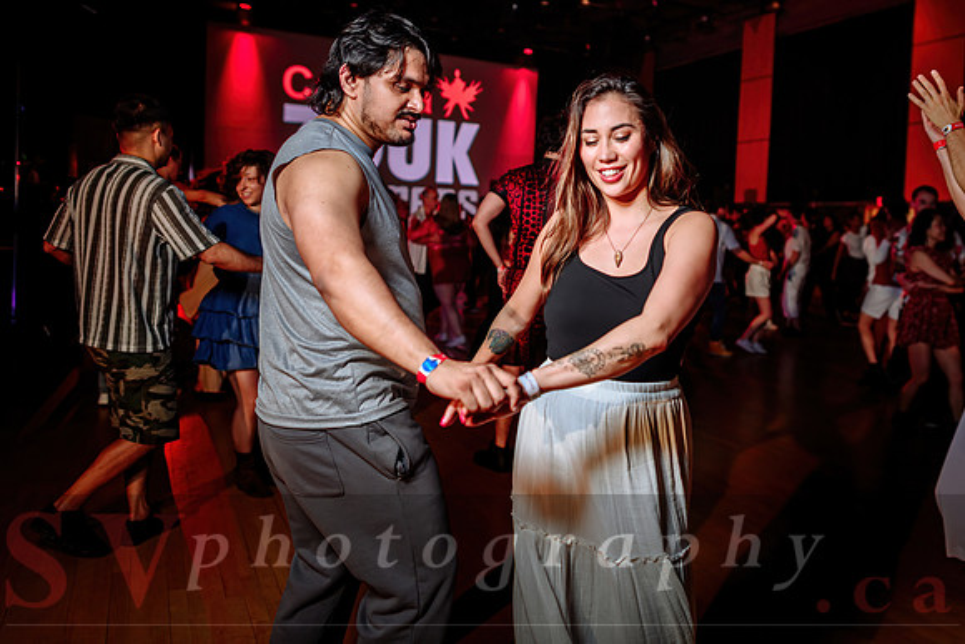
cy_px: 262
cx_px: 573
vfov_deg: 45.5
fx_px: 764
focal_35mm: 28
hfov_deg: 64.0
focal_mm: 24
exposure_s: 1/100
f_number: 1.8
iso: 800
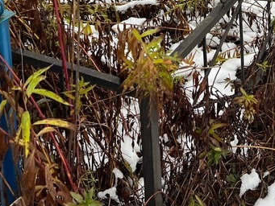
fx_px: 620
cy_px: -64
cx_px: 169
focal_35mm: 78
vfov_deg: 17.7
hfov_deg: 25.0
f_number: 1.5
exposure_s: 1/254
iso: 40
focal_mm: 5.7
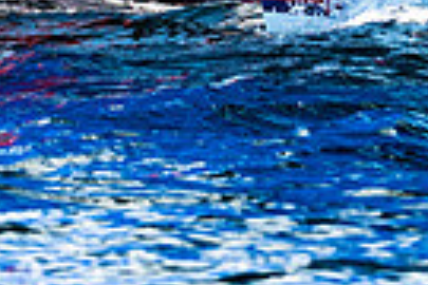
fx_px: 16869
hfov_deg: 1.5
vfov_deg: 1.0
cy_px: -147
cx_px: 327
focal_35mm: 1419
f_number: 5
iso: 320
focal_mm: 220
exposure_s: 1/1600
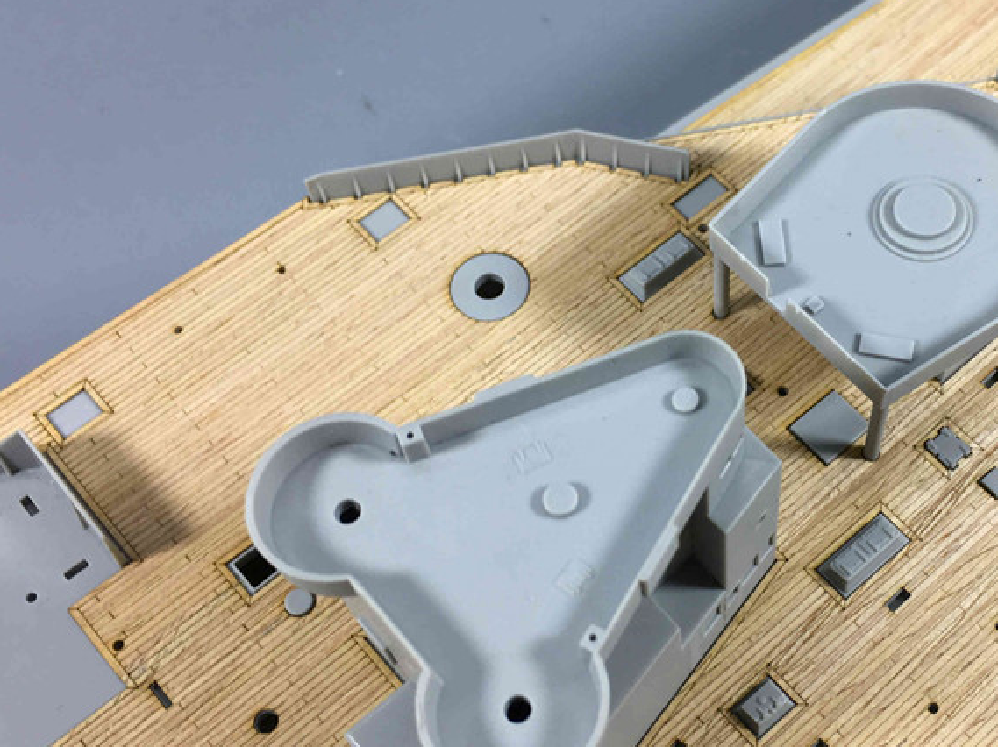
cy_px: 395
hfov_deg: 36.7
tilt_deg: -63.1
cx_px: 733
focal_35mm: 51
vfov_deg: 28.5
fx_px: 1469
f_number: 2.2
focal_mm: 4.15
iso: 32
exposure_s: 1/100
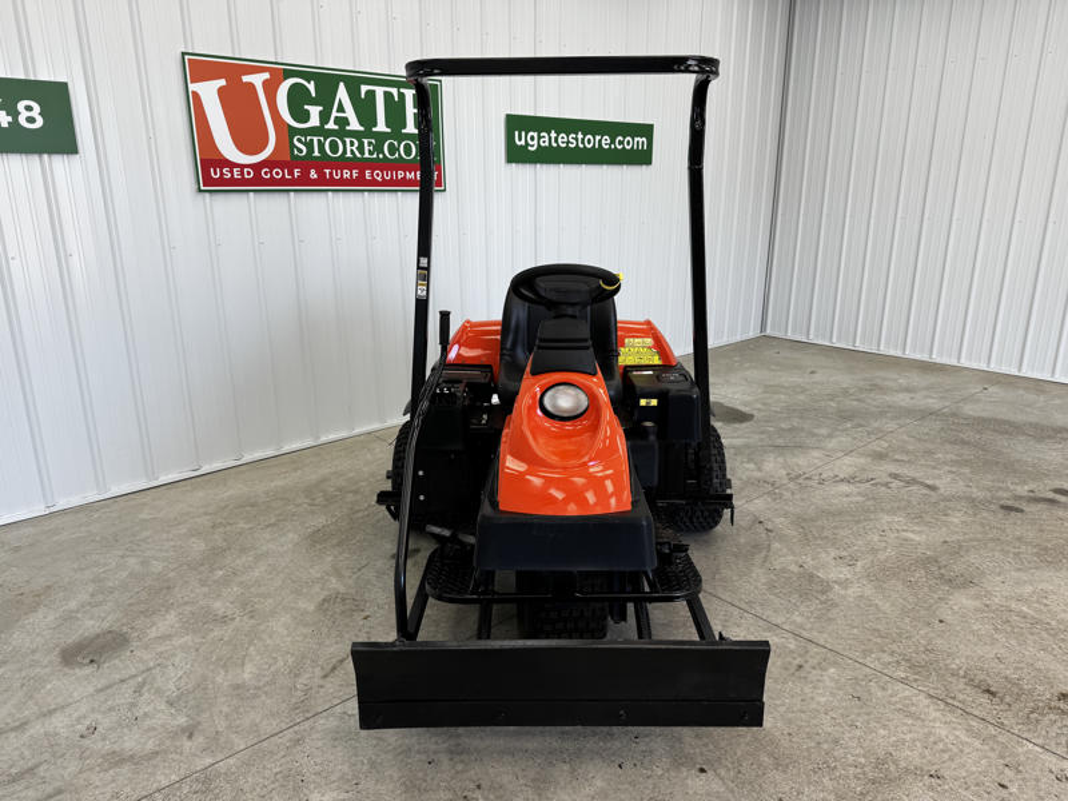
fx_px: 740
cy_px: 400
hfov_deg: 71.6
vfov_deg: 56.8
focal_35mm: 24
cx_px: 534
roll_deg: -0.2
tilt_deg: -17.1
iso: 64
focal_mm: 6.76
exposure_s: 1/158
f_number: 1.78
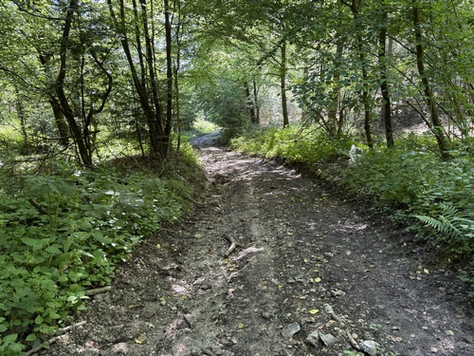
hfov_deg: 71.6
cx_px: 237
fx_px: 329
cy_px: 178
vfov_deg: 56.8
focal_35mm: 24
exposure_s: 1/121
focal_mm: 6.76
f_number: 1.78
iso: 125
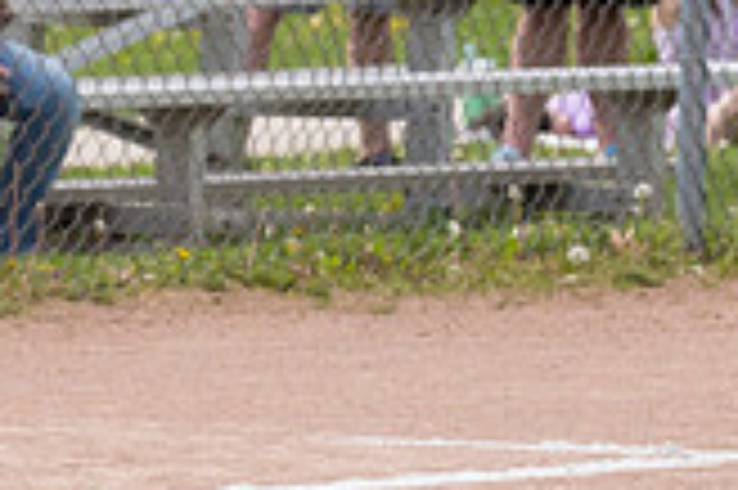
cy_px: 229
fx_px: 18493
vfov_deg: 1.5
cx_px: -495
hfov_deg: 2.3
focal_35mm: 903
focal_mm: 170
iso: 400
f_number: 5.6
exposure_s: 1/1600
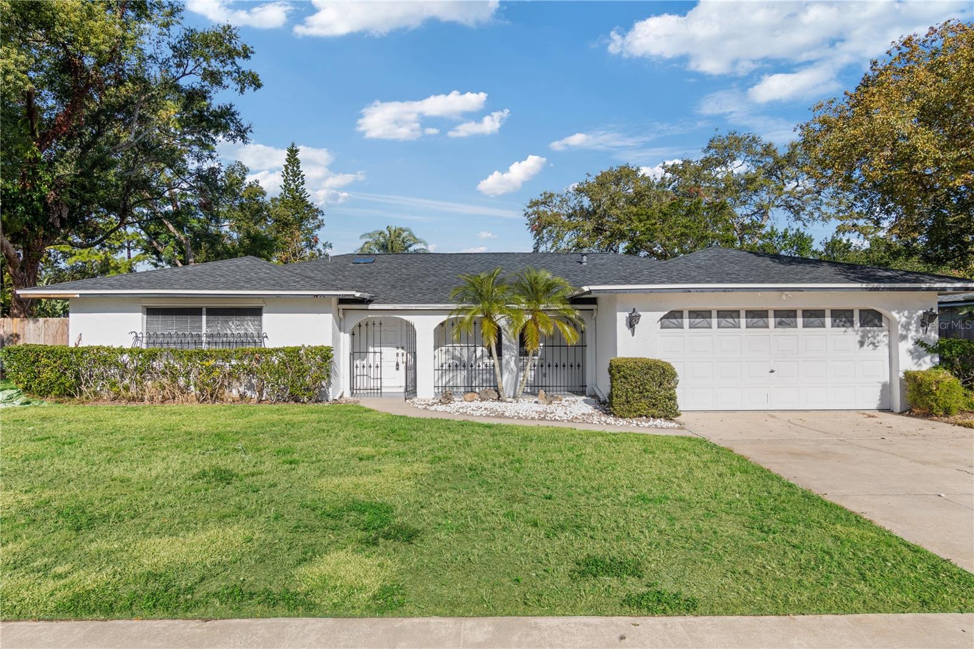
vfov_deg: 59.5
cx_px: 487
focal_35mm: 21
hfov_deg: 81.2
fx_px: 568
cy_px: 324
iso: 100
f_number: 9
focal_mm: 14
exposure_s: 1/125
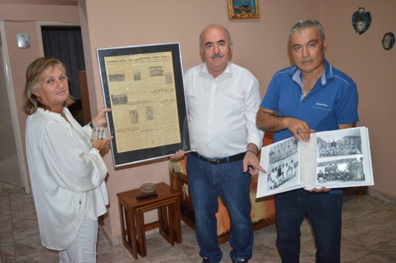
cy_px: 132
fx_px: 330
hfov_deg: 62.0
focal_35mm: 30
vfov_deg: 43.5
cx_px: 198
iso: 1000
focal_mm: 20
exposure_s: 1/60
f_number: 3.8
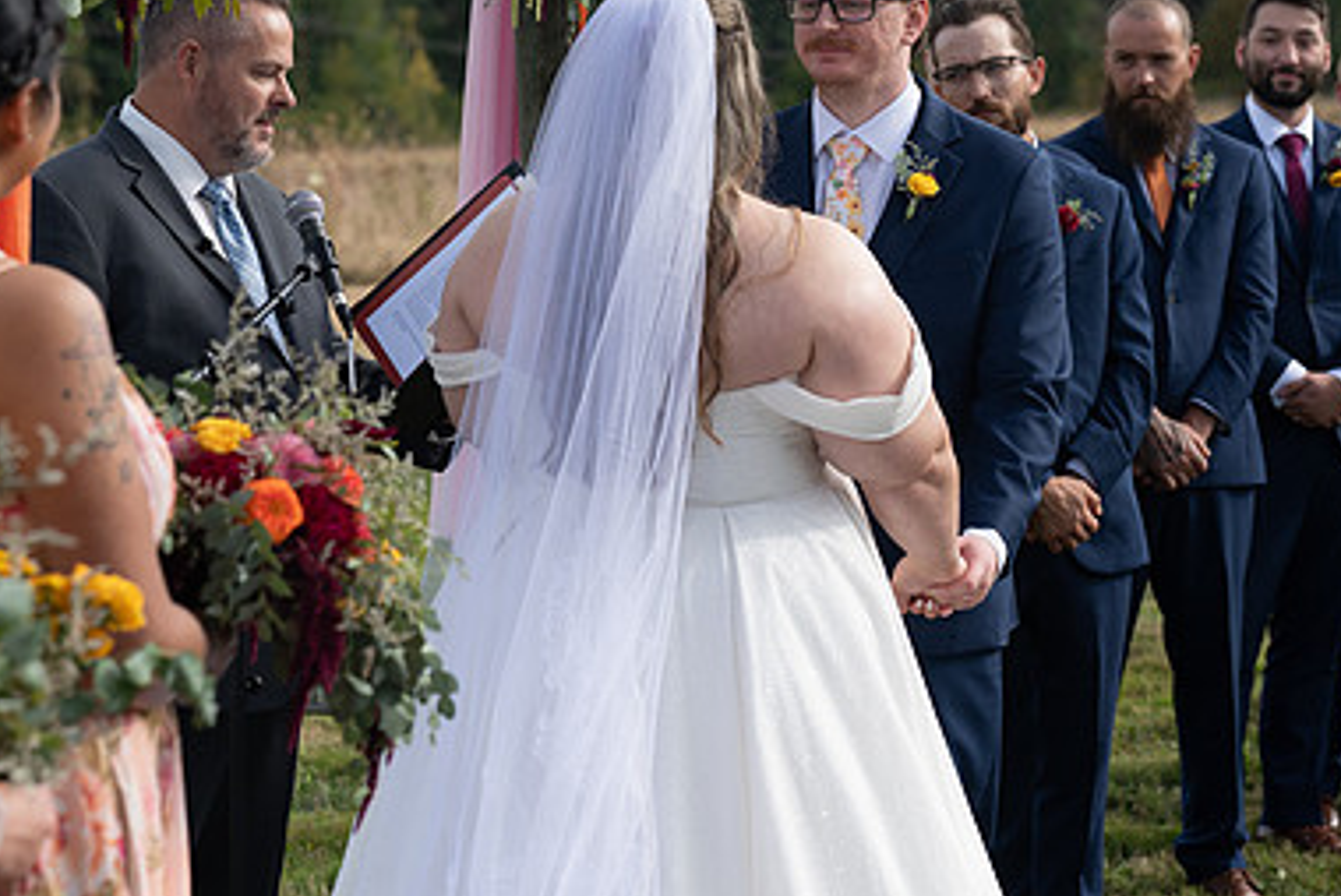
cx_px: 914
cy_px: 337
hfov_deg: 17.1
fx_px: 4436
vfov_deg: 11.5
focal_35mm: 119
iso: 400
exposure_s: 1/1250
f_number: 4.5
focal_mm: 78
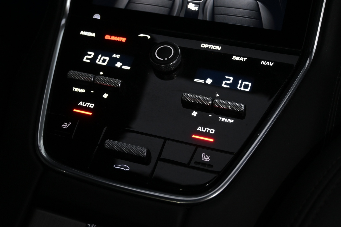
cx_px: 170
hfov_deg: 43.0
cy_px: 114
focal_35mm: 46
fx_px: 433
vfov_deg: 29.4
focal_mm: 30.5
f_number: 4.8
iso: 1100
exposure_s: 1/50
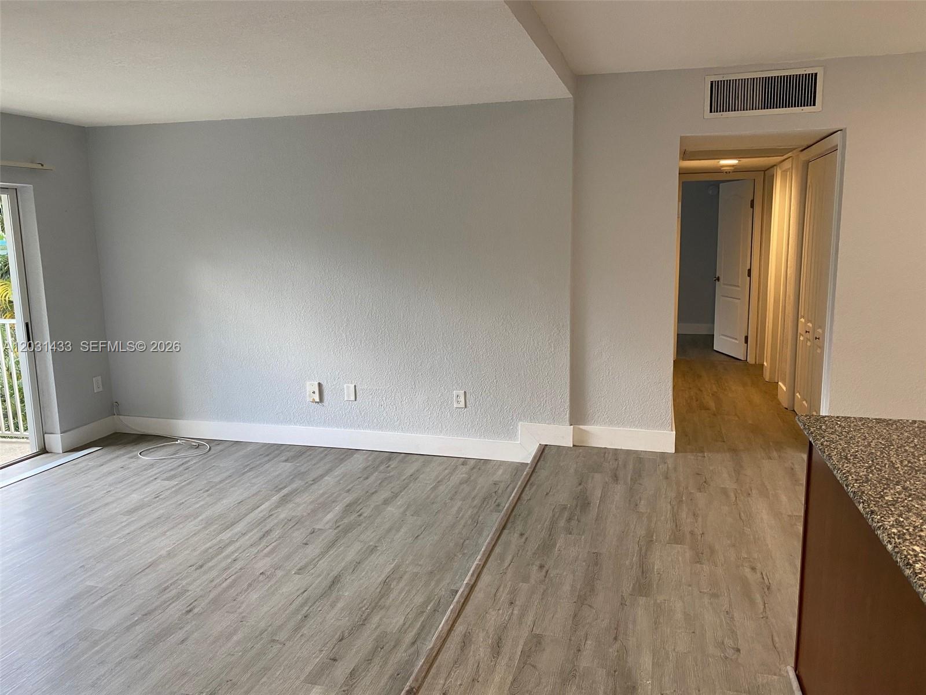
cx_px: 463
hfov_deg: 67.3
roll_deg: +0.8
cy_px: 348
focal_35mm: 26
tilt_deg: -9.8
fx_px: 696
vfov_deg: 53.1
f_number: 1.8
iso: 100
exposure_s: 1/60
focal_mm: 4.25
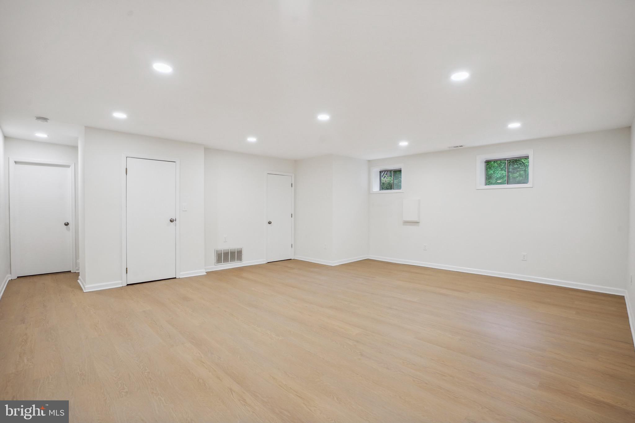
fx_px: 282
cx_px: 318
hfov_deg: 96.7
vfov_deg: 73.7
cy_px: 212
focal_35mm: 16
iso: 800
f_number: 8
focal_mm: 16
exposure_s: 1/30
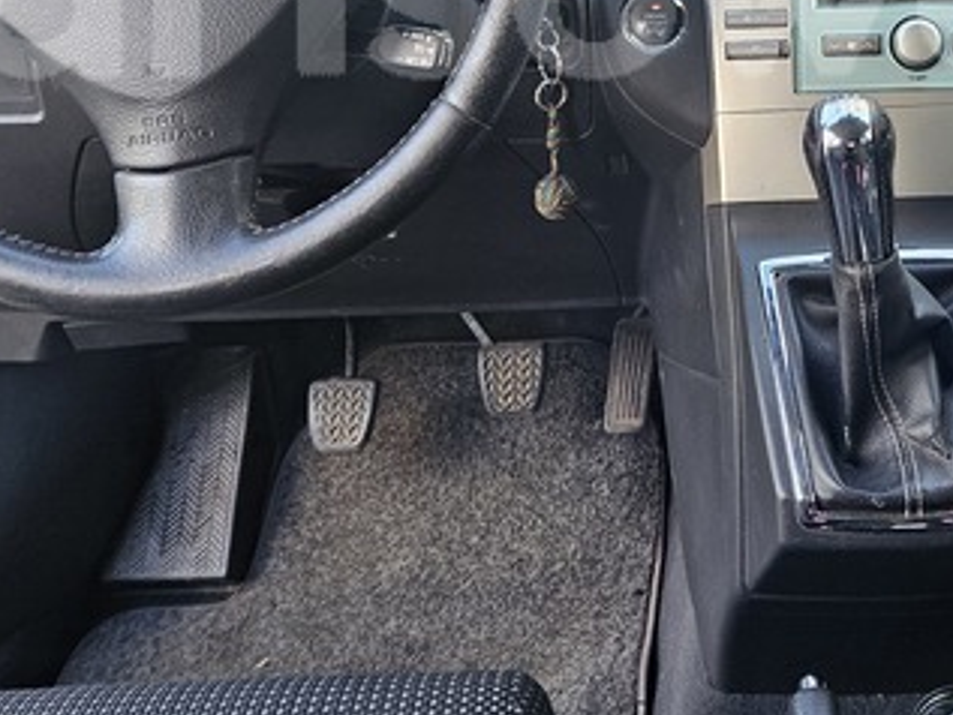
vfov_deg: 24.1
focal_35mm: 58
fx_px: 1597
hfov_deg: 32.2
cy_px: -3
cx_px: 785
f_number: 1.8
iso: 125
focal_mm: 5.4
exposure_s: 1/190
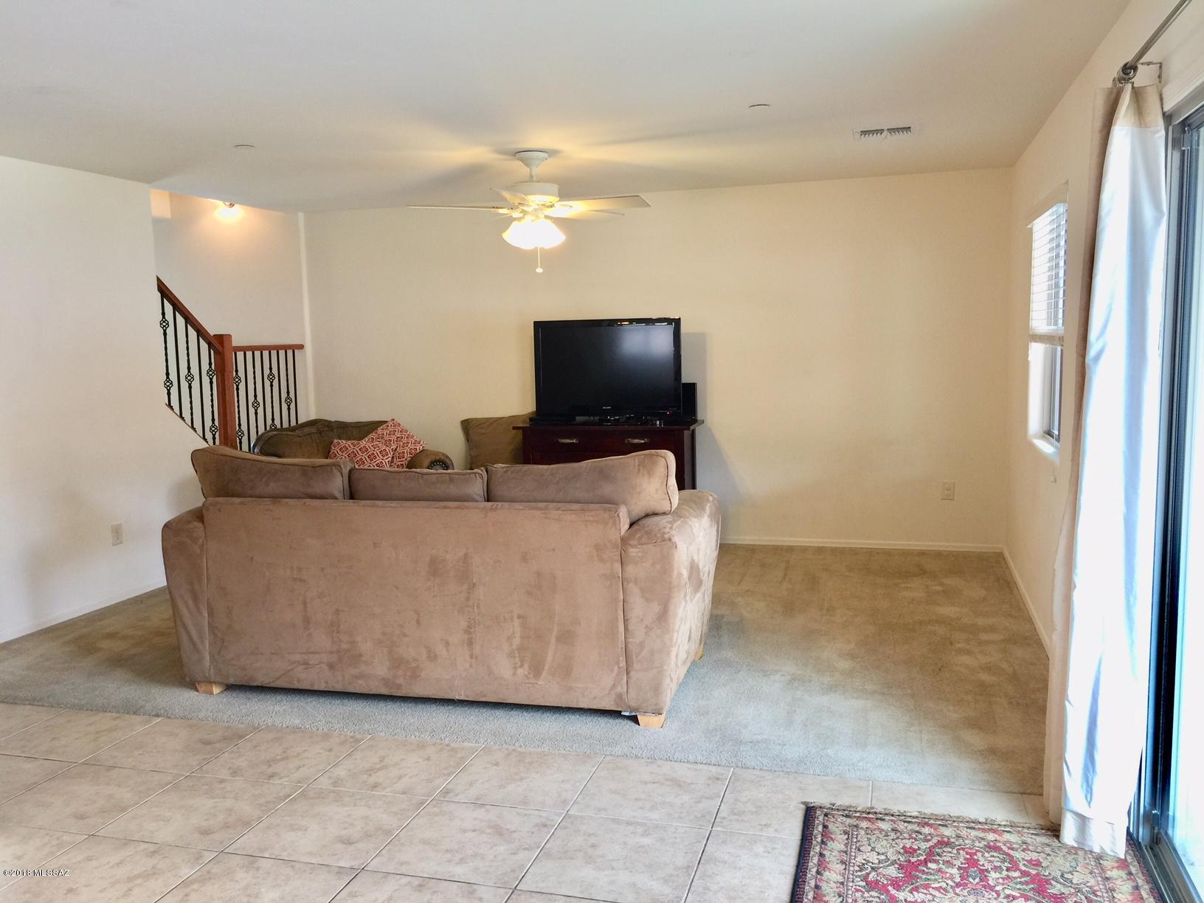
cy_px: 452
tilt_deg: -5.4
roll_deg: +0.6
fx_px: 1009
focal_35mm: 29
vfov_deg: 48.2
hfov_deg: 61.7
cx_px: 602
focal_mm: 4.15
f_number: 2.2
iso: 32
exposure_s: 1/15
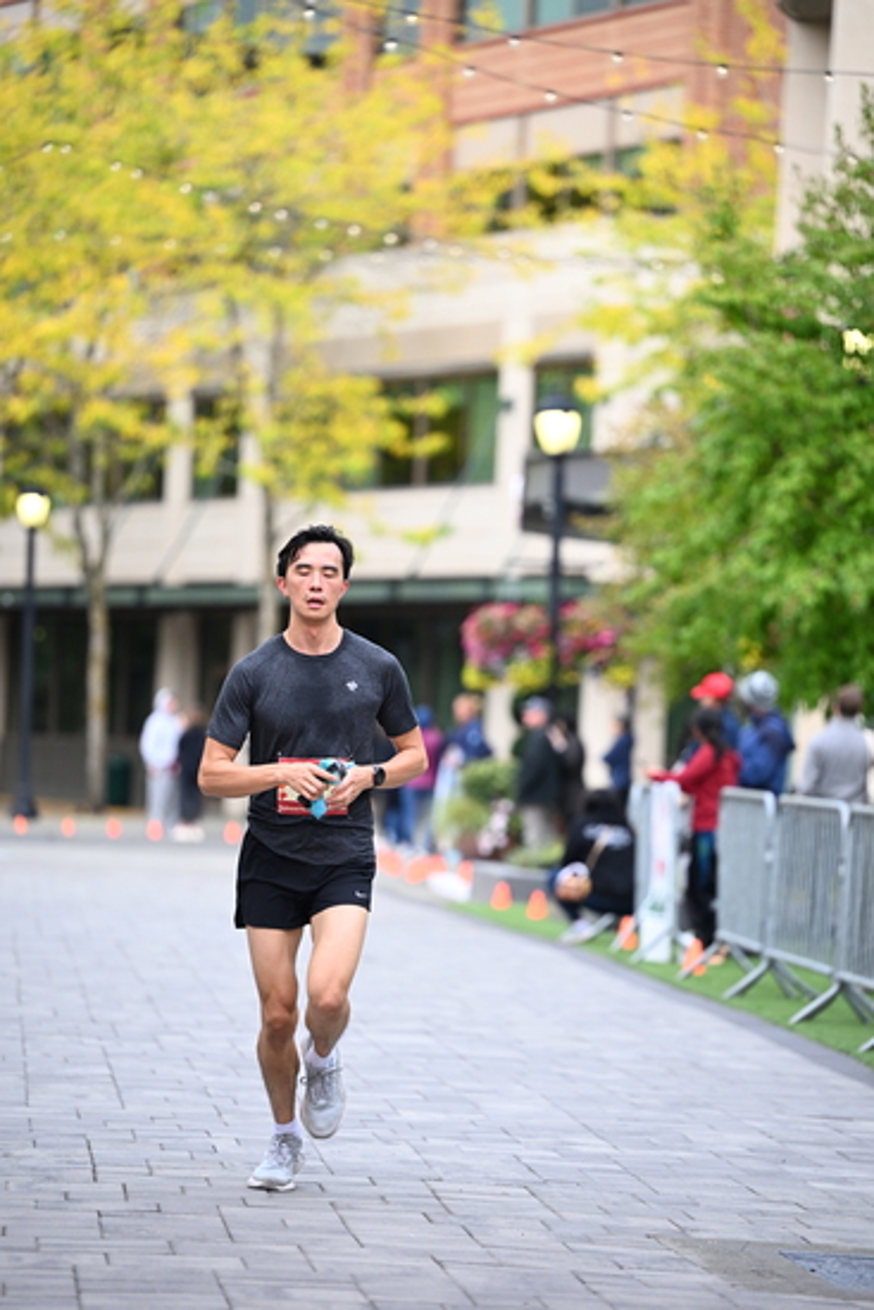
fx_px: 5459
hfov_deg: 9.2
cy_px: 655
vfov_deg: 13.7
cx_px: 437
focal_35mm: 150
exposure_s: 1/1600
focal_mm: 150
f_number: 2.8
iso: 1000
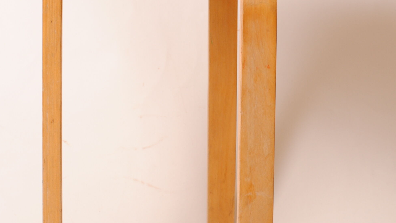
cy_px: 53
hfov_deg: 13.8
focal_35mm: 155
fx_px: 1627
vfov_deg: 7.8
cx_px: 272
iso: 200
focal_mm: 50
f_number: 8
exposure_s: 1/60
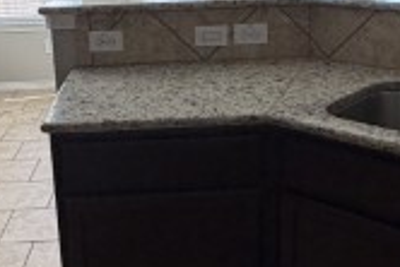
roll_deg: +1.9
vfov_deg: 24.0
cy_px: 65
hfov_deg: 35.6
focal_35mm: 56
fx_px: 623
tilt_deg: -10.5
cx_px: 198
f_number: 2.2
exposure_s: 1/121
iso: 125
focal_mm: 2.22
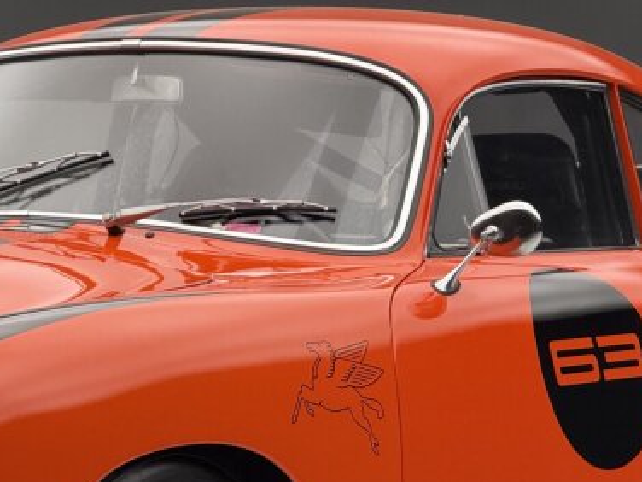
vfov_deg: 7.3
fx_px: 3783
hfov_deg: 9.7
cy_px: 397
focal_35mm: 204
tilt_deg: -4.0
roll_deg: +0.7
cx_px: 109
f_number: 2.8
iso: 320
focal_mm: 15.66
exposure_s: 1/99
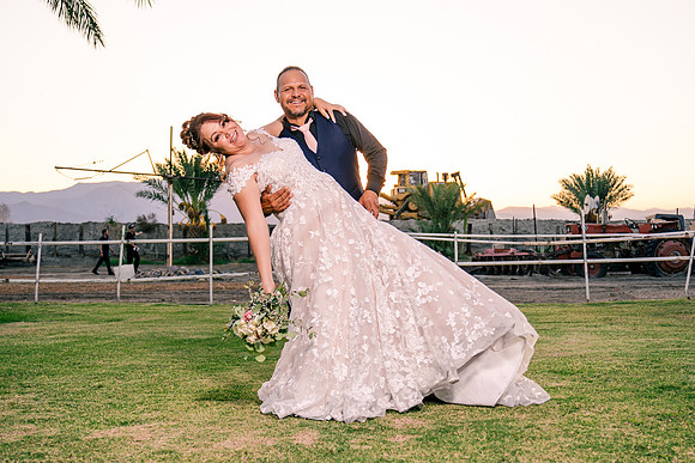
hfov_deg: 46.4
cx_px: 348
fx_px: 811
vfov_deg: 31.9
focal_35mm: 42
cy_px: 232
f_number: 3.2
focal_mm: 28
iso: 200
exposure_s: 1/800
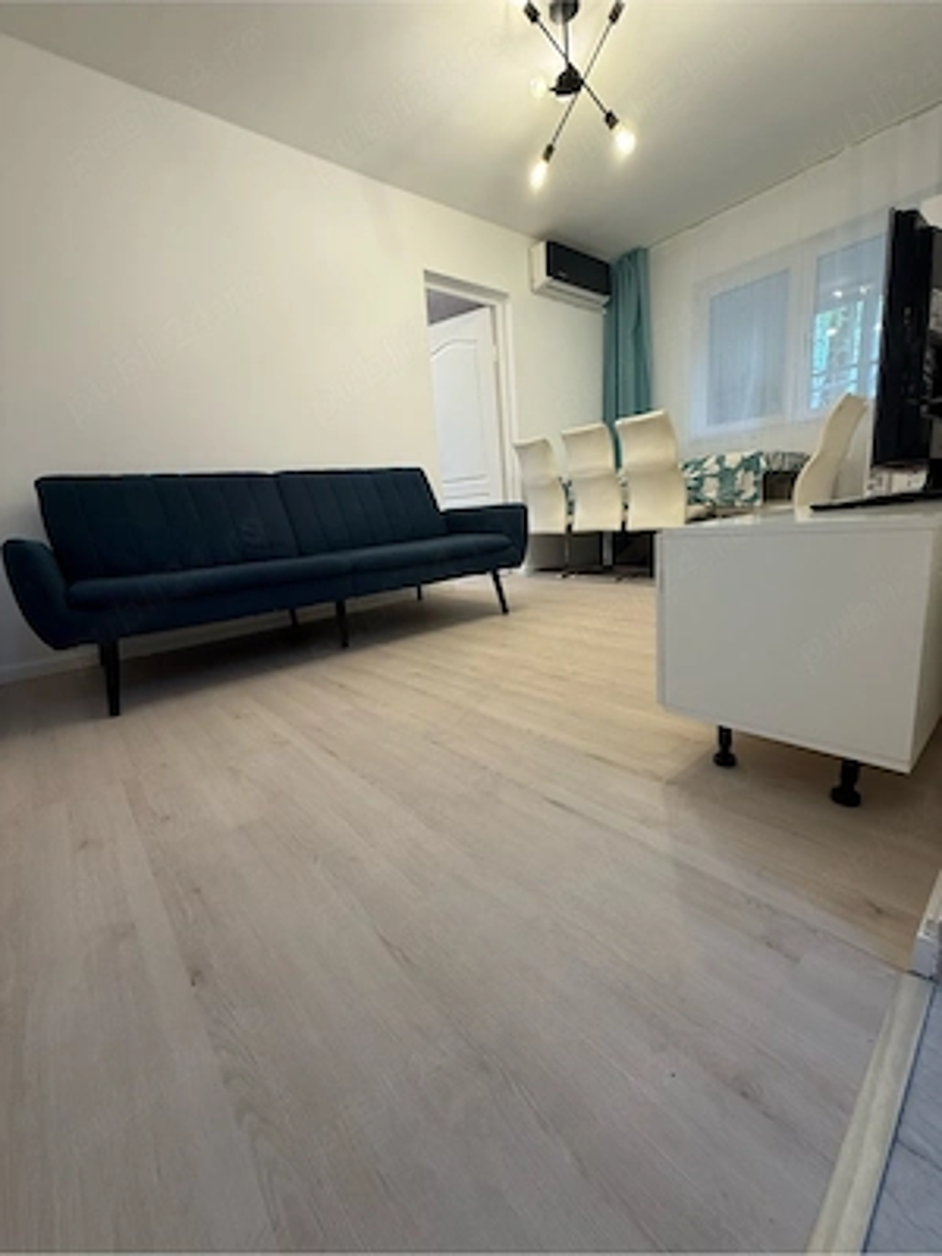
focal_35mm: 14
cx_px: 471
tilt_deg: -13.2
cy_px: 628
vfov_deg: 102.1
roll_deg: +4.4
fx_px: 508
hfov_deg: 85.7
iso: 100
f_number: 2.2
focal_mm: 2.22
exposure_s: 1/100
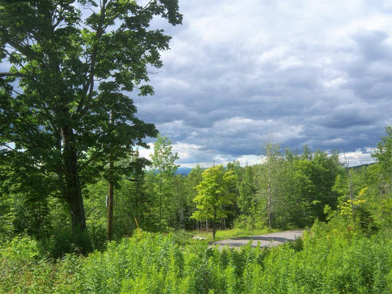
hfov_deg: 51.4
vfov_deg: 39.7
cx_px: 196
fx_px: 408
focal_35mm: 36
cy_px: 147
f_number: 4.8
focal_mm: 7.5
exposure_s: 1/320
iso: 80
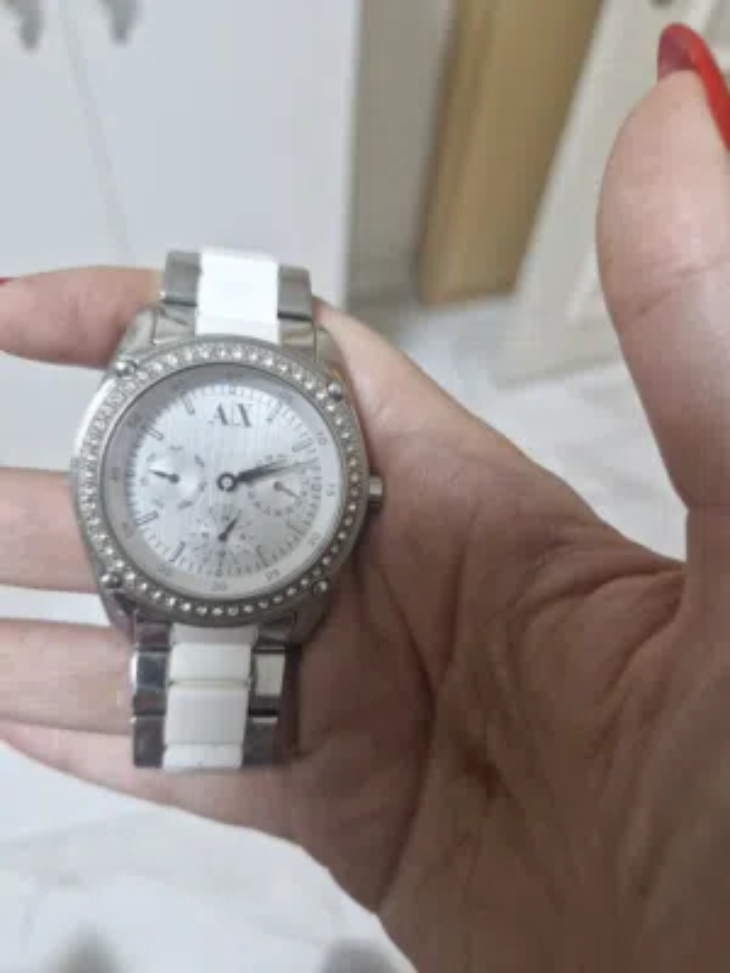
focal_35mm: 23
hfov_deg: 58.9
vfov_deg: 73.9
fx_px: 647
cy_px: 486
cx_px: 365
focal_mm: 5.54
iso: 50
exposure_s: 1/100
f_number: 1.8
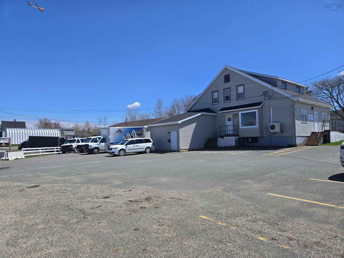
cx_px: 172
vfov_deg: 58.9
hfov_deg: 73.9
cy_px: 129
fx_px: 229
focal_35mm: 23
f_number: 1.8
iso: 25
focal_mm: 5.4
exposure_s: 1/2128
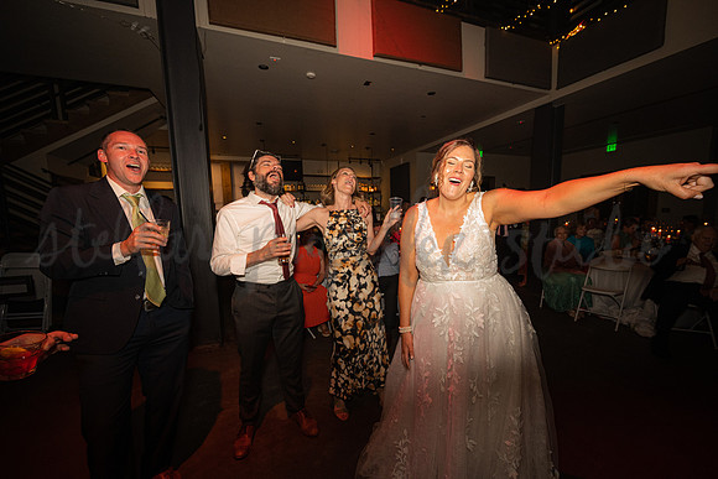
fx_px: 293
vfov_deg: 78.4
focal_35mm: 15
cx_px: 377
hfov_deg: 101.4
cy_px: 251
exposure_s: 1/160
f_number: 4
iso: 3200
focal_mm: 14
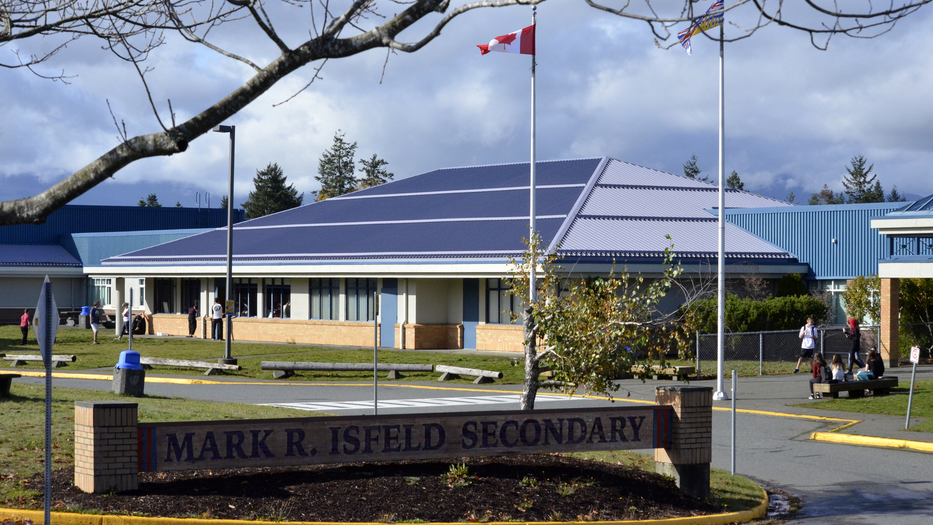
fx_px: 2140
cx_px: 466
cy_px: 229
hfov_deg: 24.6
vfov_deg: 14.0
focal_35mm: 87
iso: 1600
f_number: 10
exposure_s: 1/2500
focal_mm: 55
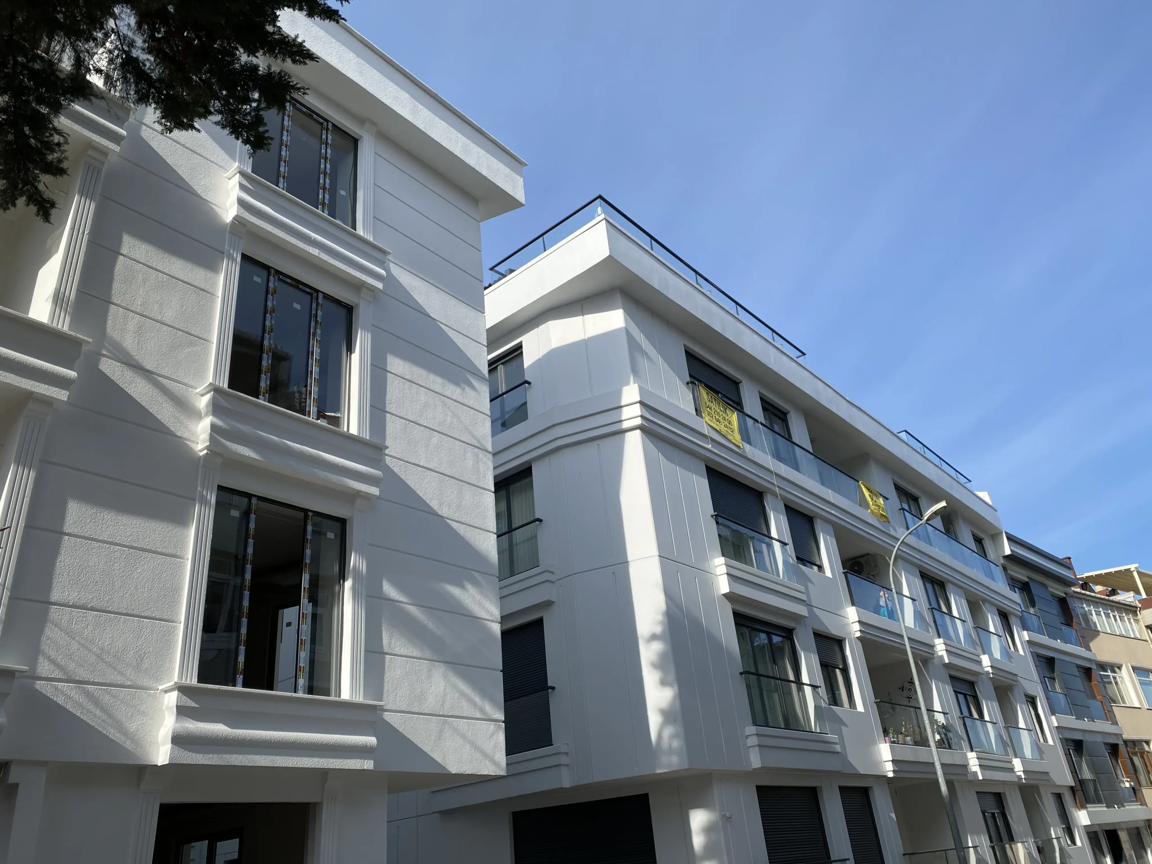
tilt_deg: +28.5
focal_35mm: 26
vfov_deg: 53.1
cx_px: 576
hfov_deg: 67.3
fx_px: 865
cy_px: 432
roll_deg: +6.0
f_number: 1.8
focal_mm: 4.25
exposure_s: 1/2268
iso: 32
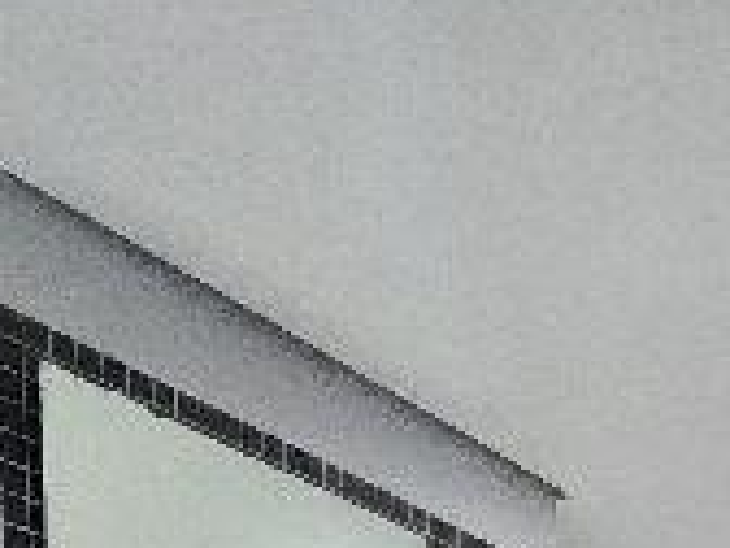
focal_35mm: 62
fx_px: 1307
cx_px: 730
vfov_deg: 15.5
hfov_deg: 29.2
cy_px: 1248
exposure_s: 1/33
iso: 500
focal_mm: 2.2
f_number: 2.2
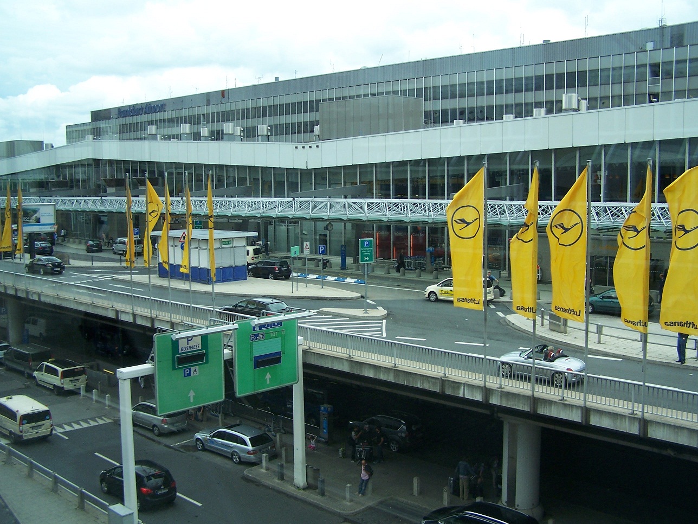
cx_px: 349
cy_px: 262
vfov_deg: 37.7
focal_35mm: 38
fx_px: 766
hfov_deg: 49.0
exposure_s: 1/350
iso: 80
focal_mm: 6.3
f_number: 2.8
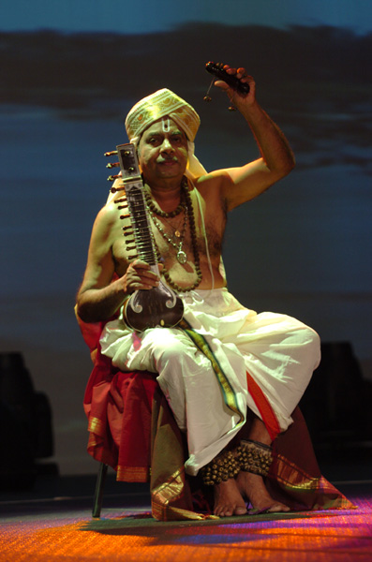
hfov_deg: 7.9
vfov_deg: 11.8
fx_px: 2711
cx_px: 186
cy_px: 281
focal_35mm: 174
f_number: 2.8
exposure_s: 1/80
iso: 400
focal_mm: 116
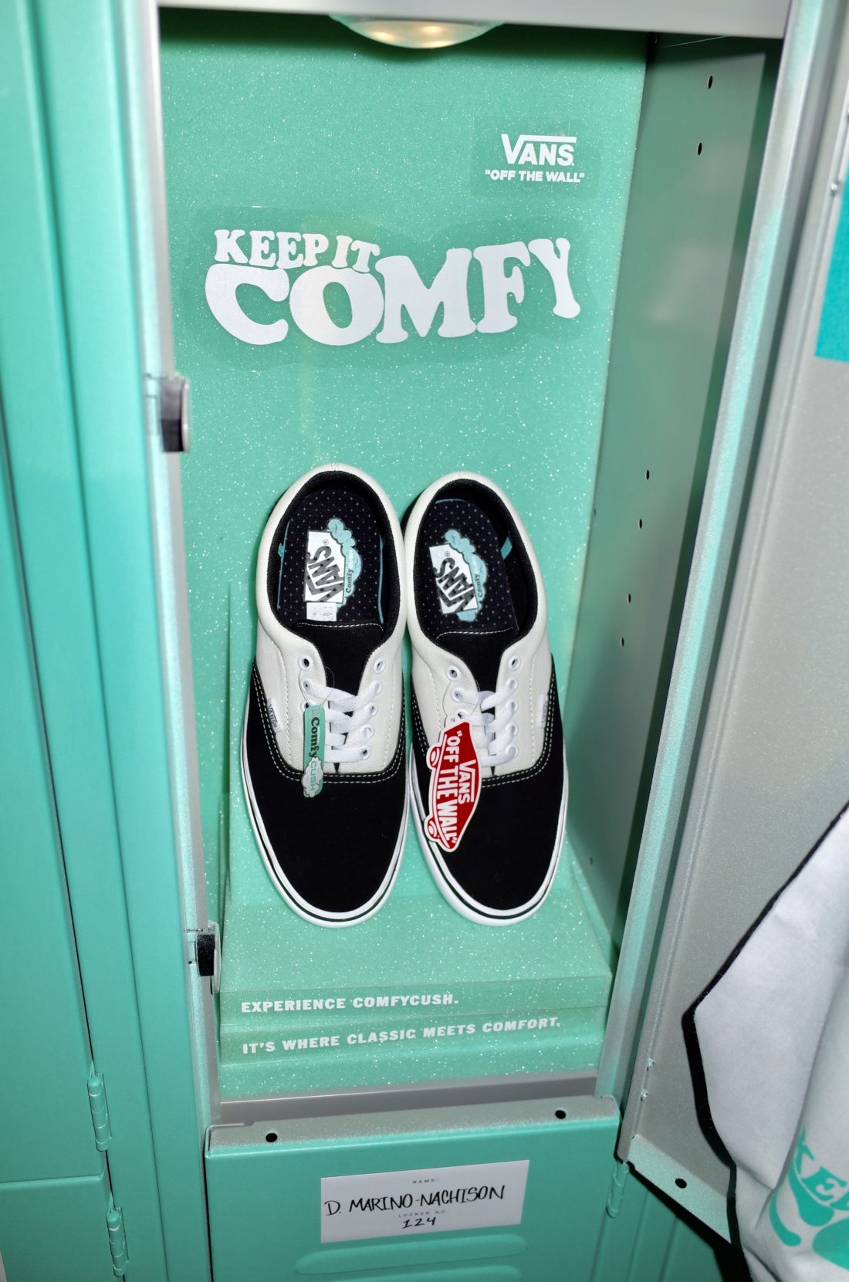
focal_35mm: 28
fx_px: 995
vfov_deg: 65.6
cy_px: 641
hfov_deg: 46.2
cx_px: 424
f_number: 2.8
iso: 100
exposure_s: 1/200
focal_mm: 18.3
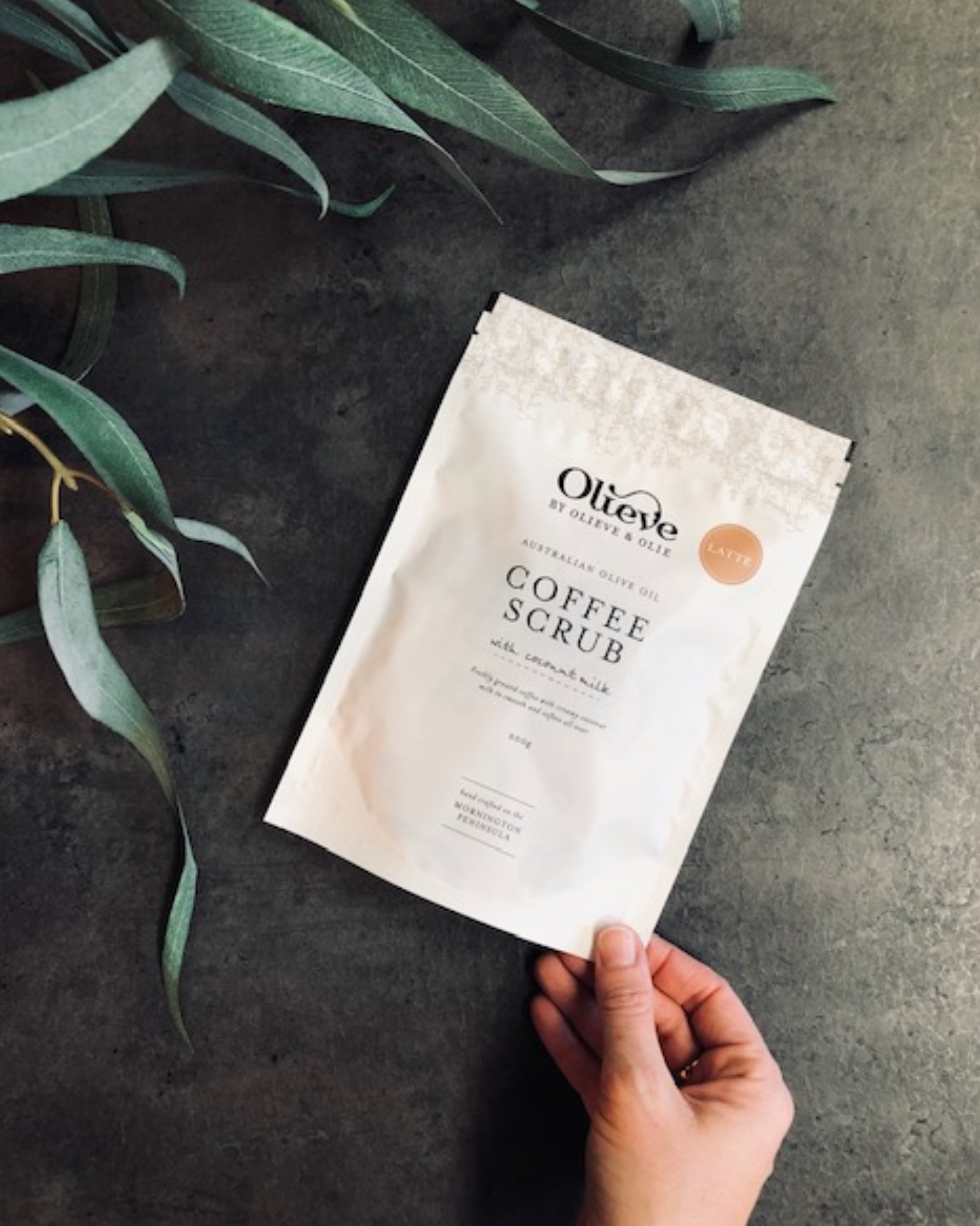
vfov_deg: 58.8
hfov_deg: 48.5
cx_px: 484
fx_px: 1088
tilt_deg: -89.3
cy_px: 591
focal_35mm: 30
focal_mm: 4
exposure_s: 1/30
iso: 25
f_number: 1.8
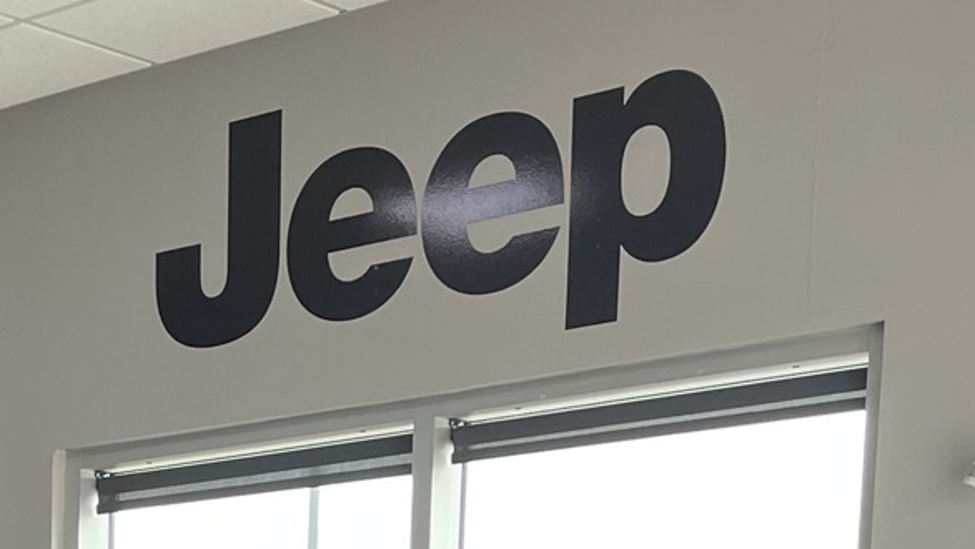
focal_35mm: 99
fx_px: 2560
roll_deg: -0.1
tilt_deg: -8.4
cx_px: -160
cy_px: 1206
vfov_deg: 10.8
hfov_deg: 20.3
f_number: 1.6
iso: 64
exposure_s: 1/121
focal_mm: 4.2
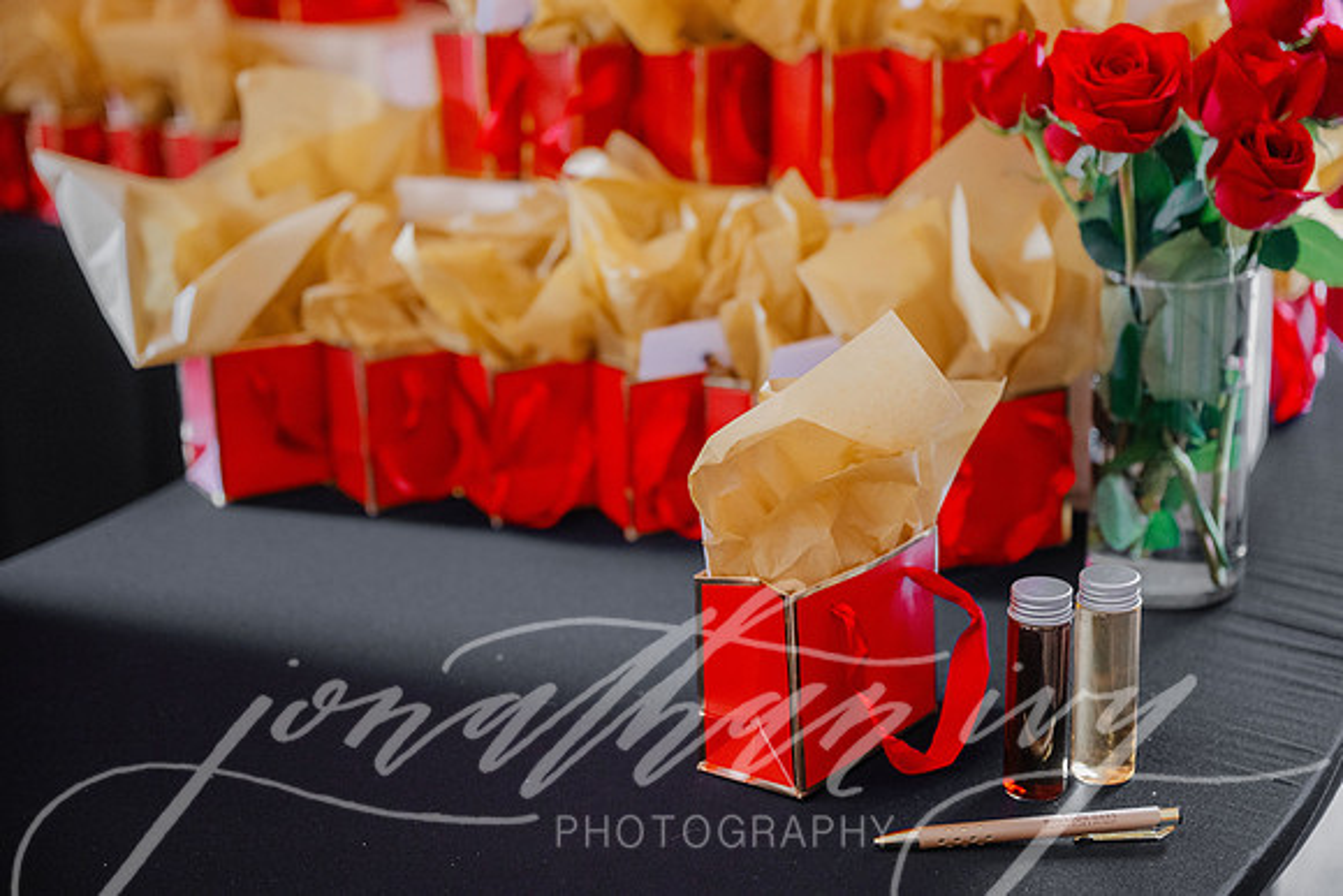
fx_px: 2313
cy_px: 448
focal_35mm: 62
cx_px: 672
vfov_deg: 21.9
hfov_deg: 32.4
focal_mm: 62
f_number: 2.8
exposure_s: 1/80
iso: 1400
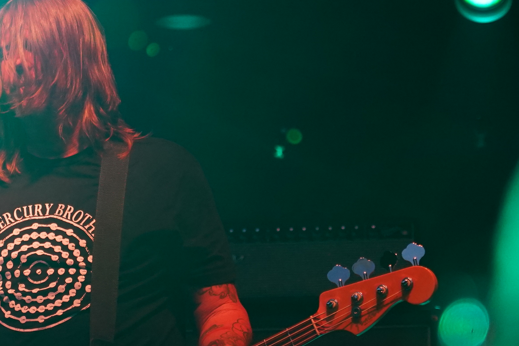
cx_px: 154
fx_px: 3863
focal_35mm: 268
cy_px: 134
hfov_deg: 7.7
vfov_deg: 5.1
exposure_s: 1/160
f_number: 4
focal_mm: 105
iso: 4000
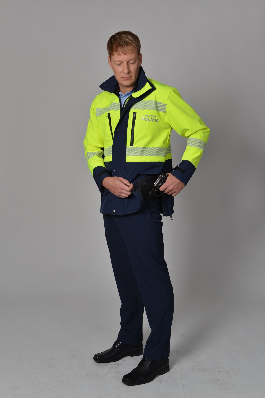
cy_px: 199
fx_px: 530
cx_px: 132
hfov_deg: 28.1
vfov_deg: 41.1
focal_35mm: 48
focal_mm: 48
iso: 100
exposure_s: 1/160
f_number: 8
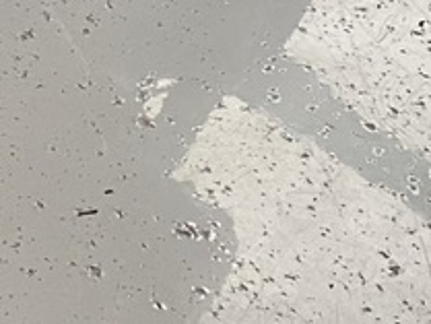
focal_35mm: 179
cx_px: -485
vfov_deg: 7.3
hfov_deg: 10.1
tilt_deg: -22.3
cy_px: -675
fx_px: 2230
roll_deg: -1.8
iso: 80
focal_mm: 4.25
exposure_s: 1/50
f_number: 1.8
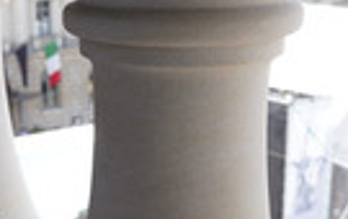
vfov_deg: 13.7
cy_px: 183
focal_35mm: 95
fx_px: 903
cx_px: 35
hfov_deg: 21.3
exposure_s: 1/80
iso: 160
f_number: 8
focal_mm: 28
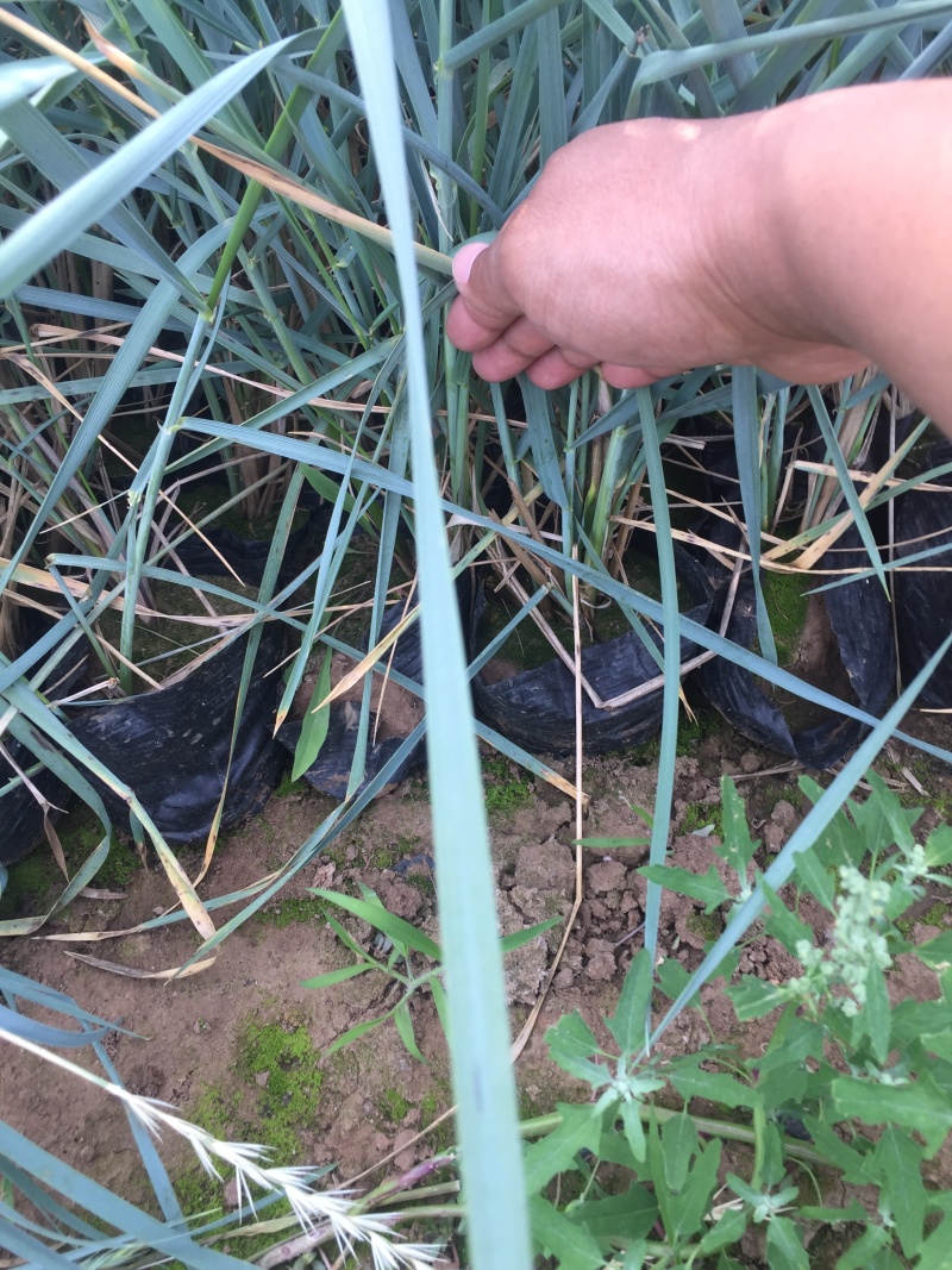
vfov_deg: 61.7
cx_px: 476
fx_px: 1064
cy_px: 635
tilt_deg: -54.6
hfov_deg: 48.2
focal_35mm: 29
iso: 32
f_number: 2.2
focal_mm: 4.15
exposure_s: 1/100
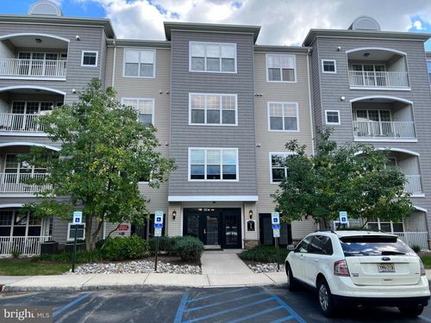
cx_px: 216
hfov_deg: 67.3
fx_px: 324
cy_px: 162
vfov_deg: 53.1
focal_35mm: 26
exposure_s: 1/1100
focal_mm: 5.7
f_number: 1.5
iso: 50
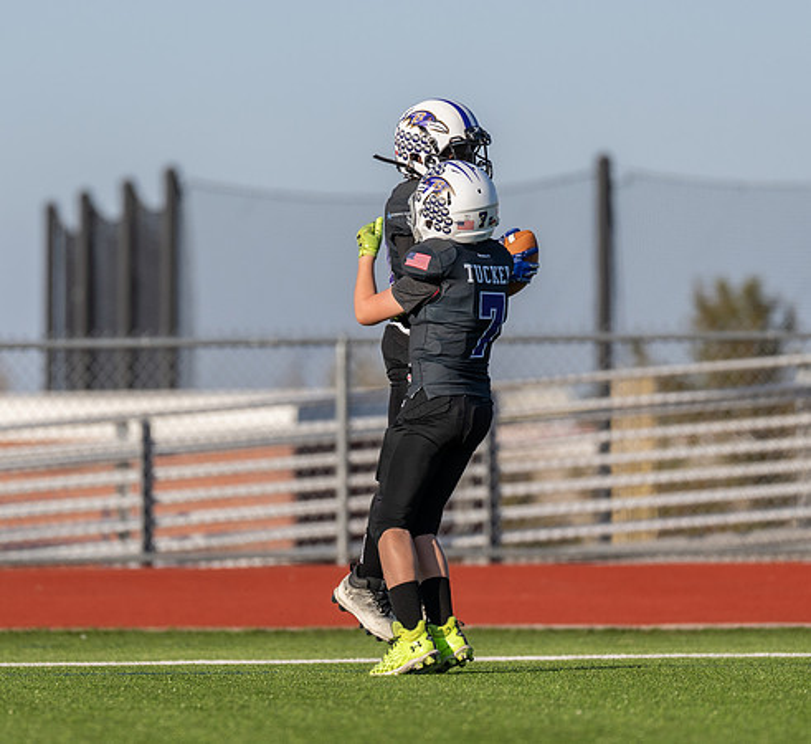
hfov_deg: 4.5
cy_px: 364
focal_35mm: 407
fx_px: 10351
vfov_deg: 4.1
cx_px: 306
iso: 160
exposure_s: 1/3200
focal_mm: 200
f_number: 2.8
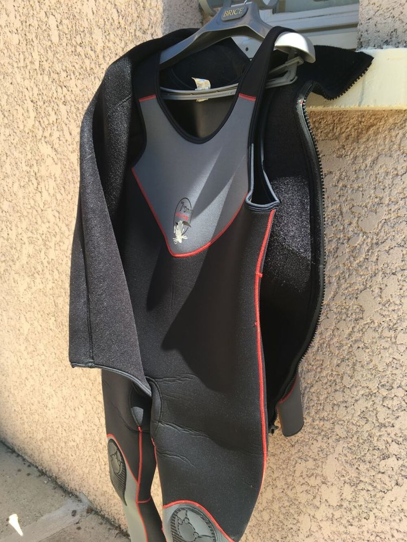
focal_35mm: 29
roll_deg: +2.3
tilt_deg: -22.9
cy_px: 271
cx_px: 204
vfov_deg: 61.7
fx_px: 455
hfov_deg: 48.2
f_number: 2.2
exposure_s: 1/287
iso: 25
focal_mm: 4.15
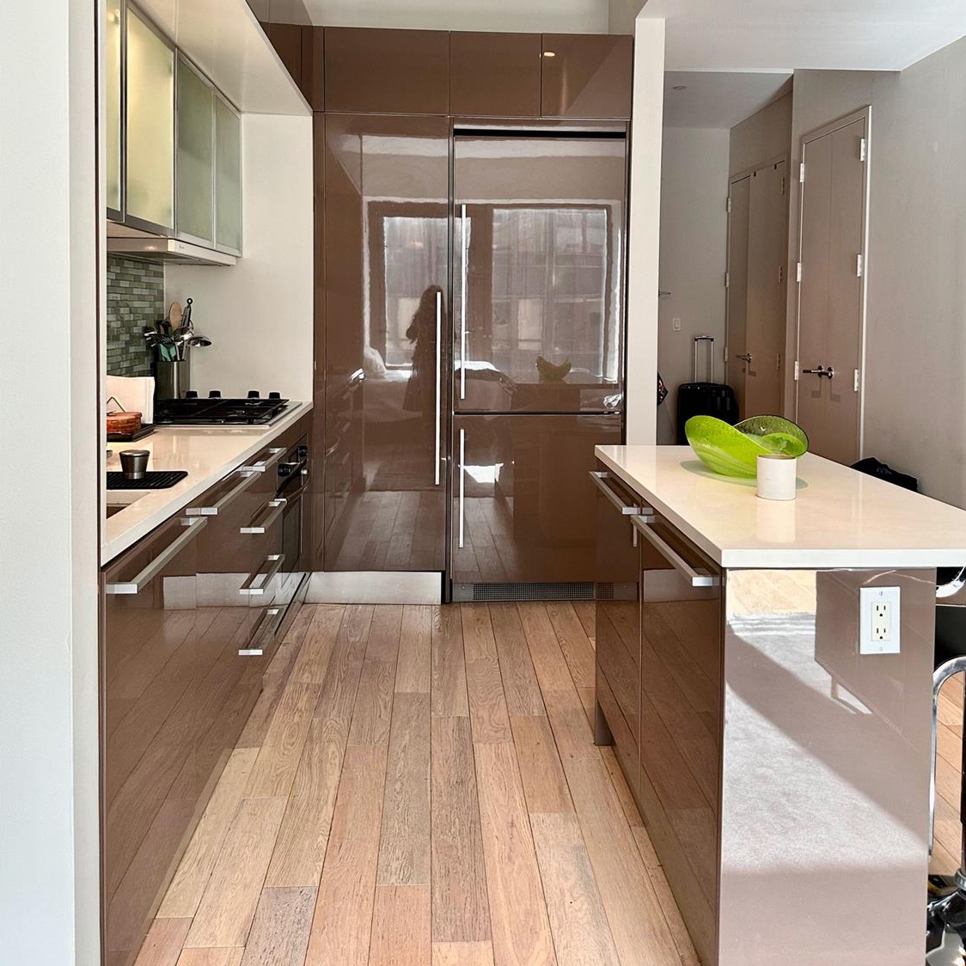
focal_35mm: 29
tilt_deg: -2.4
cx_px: 490
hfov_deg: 55.6
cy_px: 347
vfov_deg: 54.8
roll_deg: -1.7
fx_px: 916
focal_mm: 6.86
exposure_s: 1/120
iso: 160
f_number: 1.78
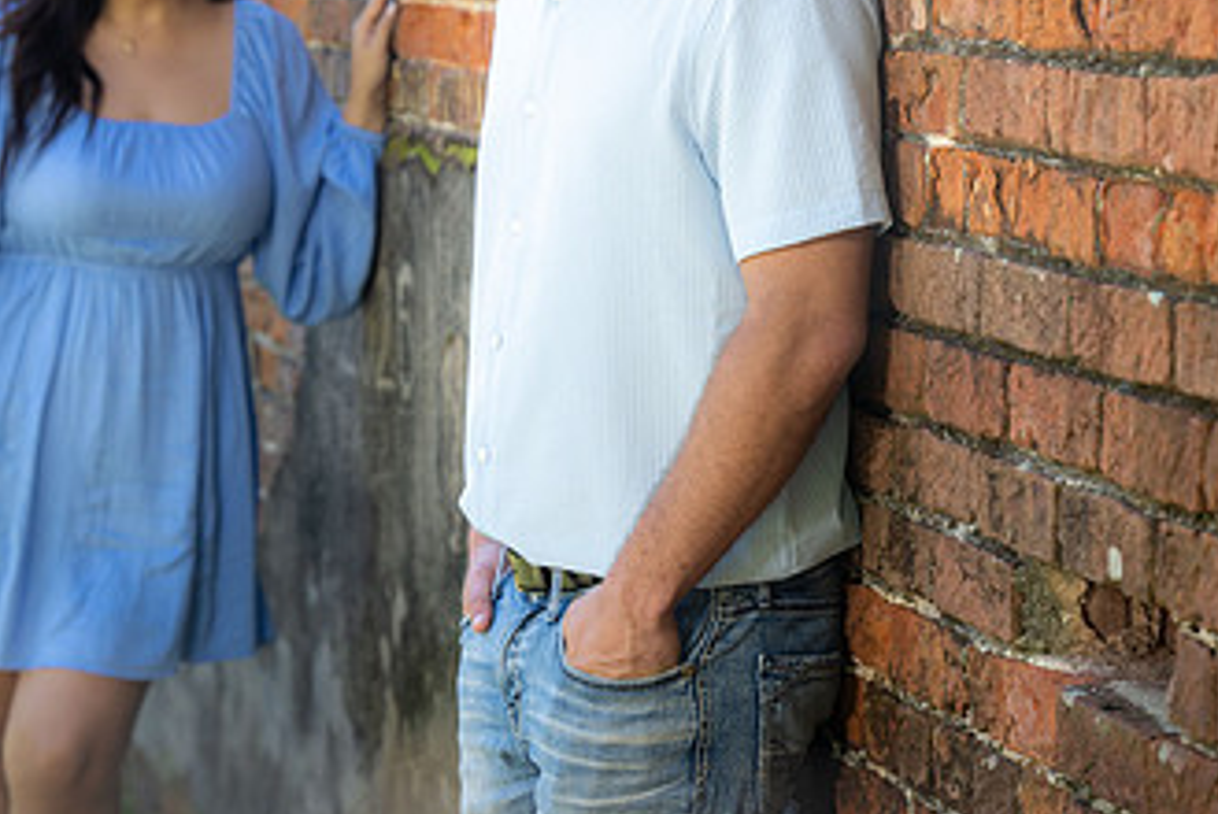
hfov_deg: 14.5
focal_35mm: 141
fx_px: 4775
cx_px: 537
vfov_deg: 9.7
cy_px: 154
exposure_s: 1/125
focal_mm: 80
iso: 100
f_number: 4.5
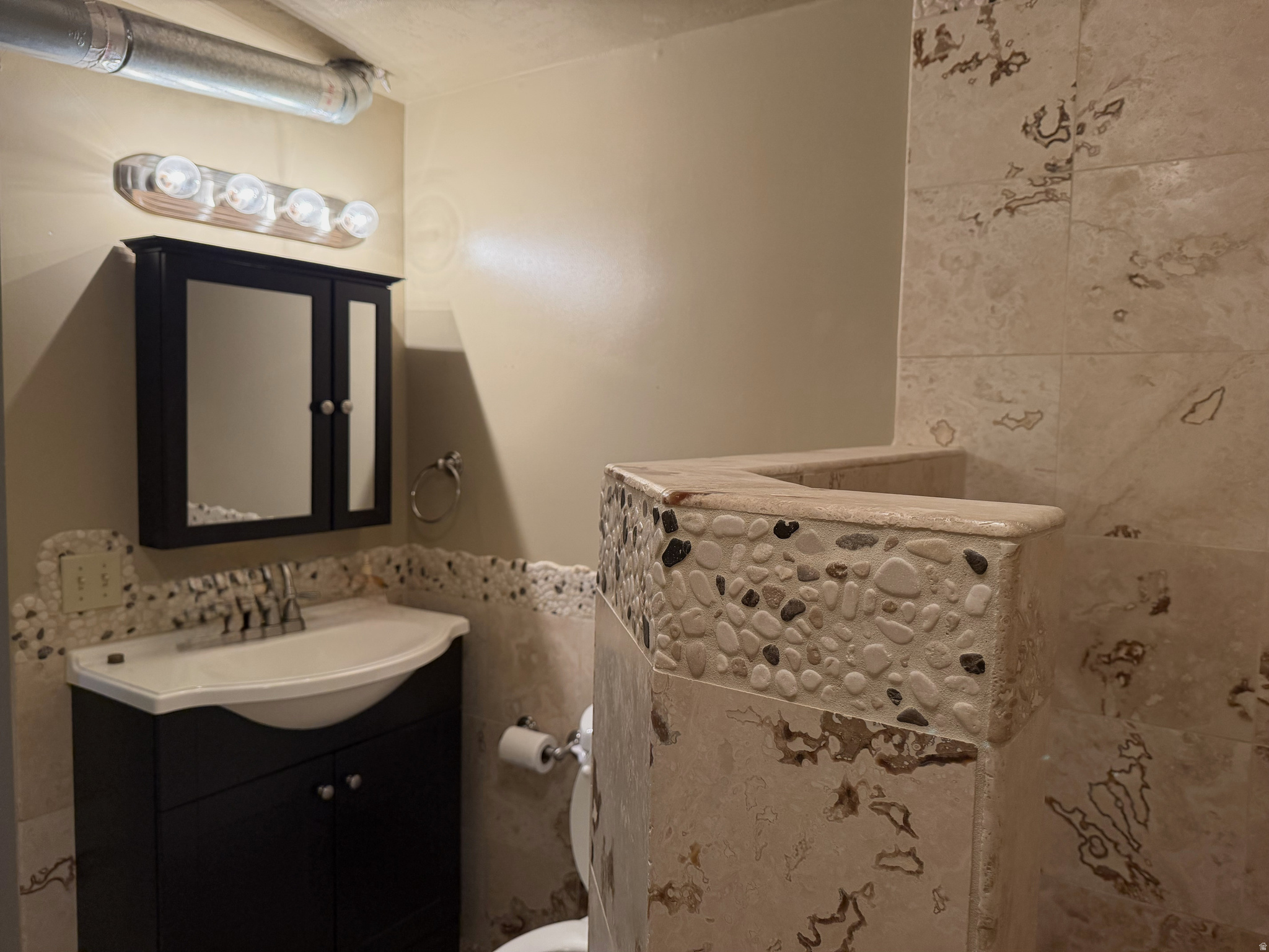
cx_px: 634
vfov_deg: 56.8
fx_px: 880
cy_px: 476
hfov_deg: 71.6
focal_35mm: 24
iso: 320
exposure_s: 1/120
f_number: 1.78
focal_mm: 6.76
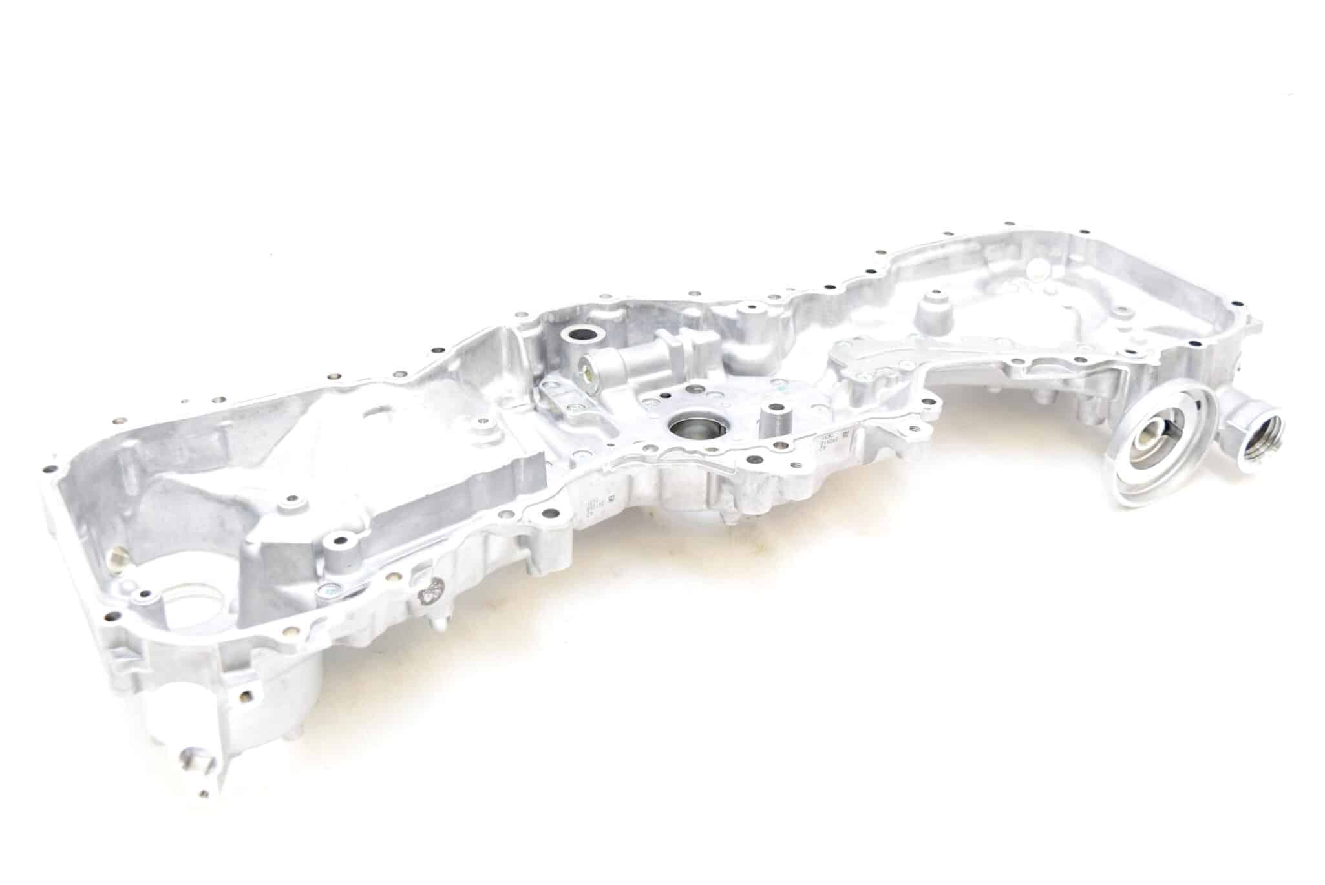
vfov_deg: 31.9
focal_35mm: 42
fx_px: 1547
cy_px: 442
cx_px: 662
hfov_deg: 46.4
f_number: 5.6
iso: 400
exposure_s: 1/125
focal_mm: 28
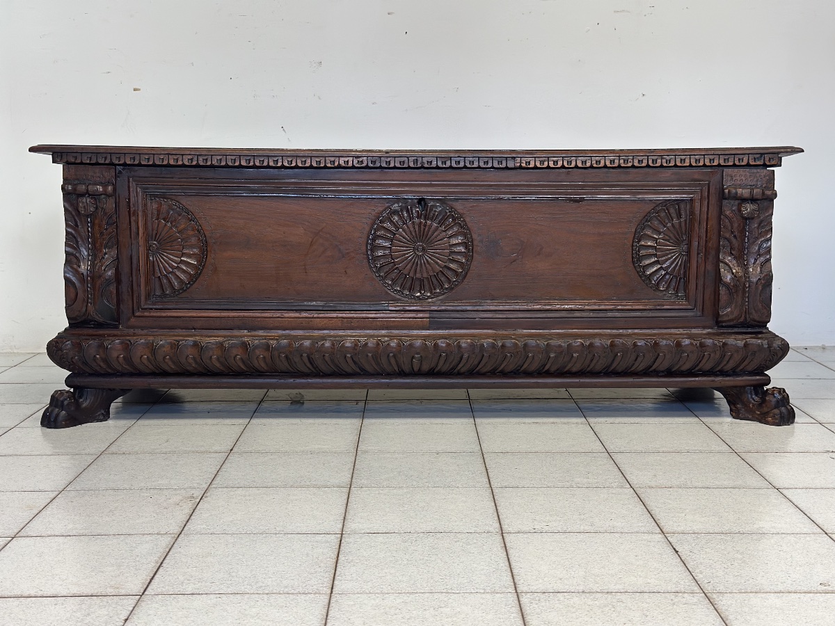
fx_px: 1158
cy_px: 313
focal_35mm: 48
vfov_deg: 30.3
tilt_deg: -9.0
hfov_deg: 39.7
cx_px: 418
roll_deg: -0.2
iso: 160
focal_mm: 6.86
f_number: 1.78
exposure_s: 1/100
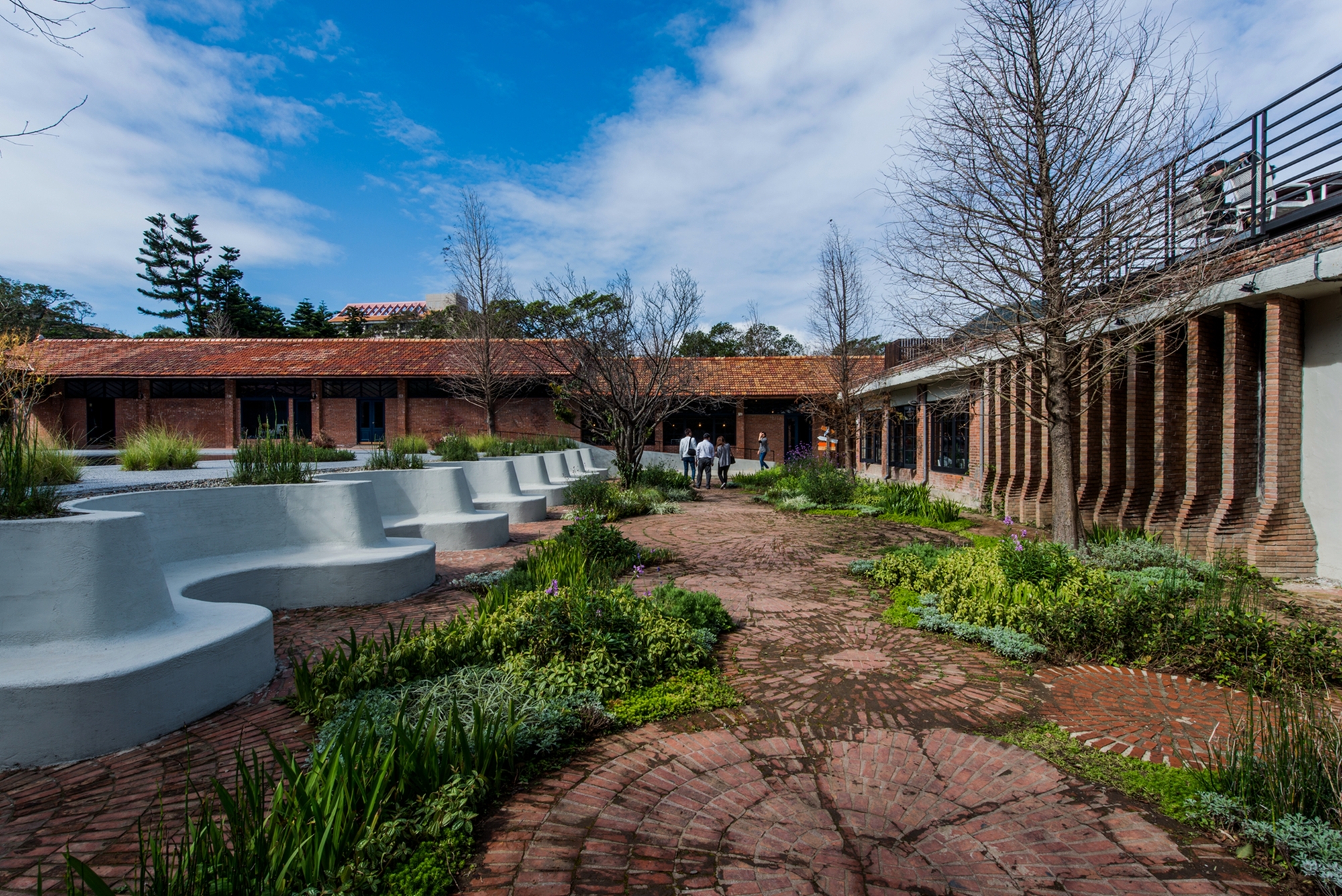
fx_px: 671
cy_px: 448
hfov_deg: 90.0
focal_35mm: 18
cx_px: 671
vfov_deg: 67.4
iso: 50
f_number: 18
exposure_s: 1/40
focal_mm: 18
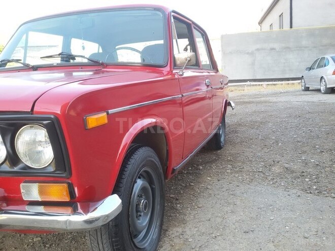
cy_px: 126
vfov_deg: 45.4
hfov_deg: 58.4
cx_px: 168
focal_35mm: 31
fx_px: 300
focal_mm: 2.93
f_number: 2.4
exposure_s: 1/100
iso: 50
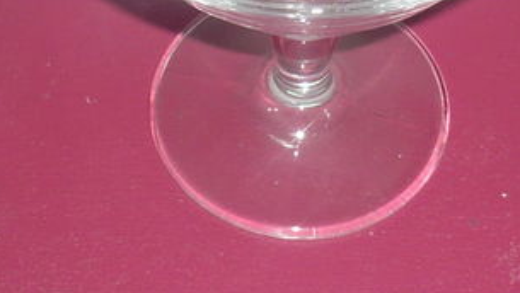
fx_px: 1725
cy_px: 24
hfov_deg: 17.1
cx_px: 271
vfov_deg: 9.7
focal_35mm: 125
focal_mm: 5.8
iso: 100
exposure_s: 1/30
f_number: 2.8
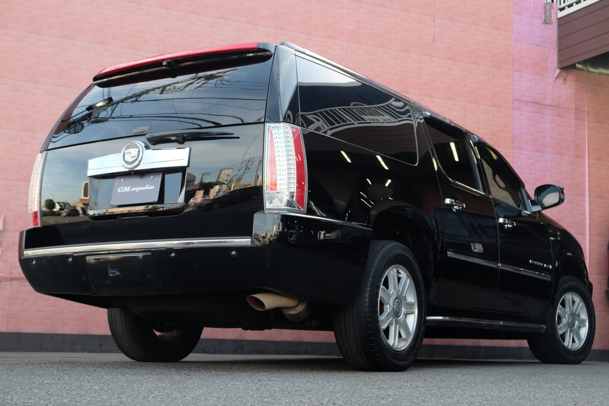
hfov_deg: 35.6
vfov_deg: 24.2
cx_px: 304
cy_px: 203
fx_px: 947
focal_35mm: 56
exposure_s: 1/125
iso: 400
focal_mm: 37.4
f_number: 5.6
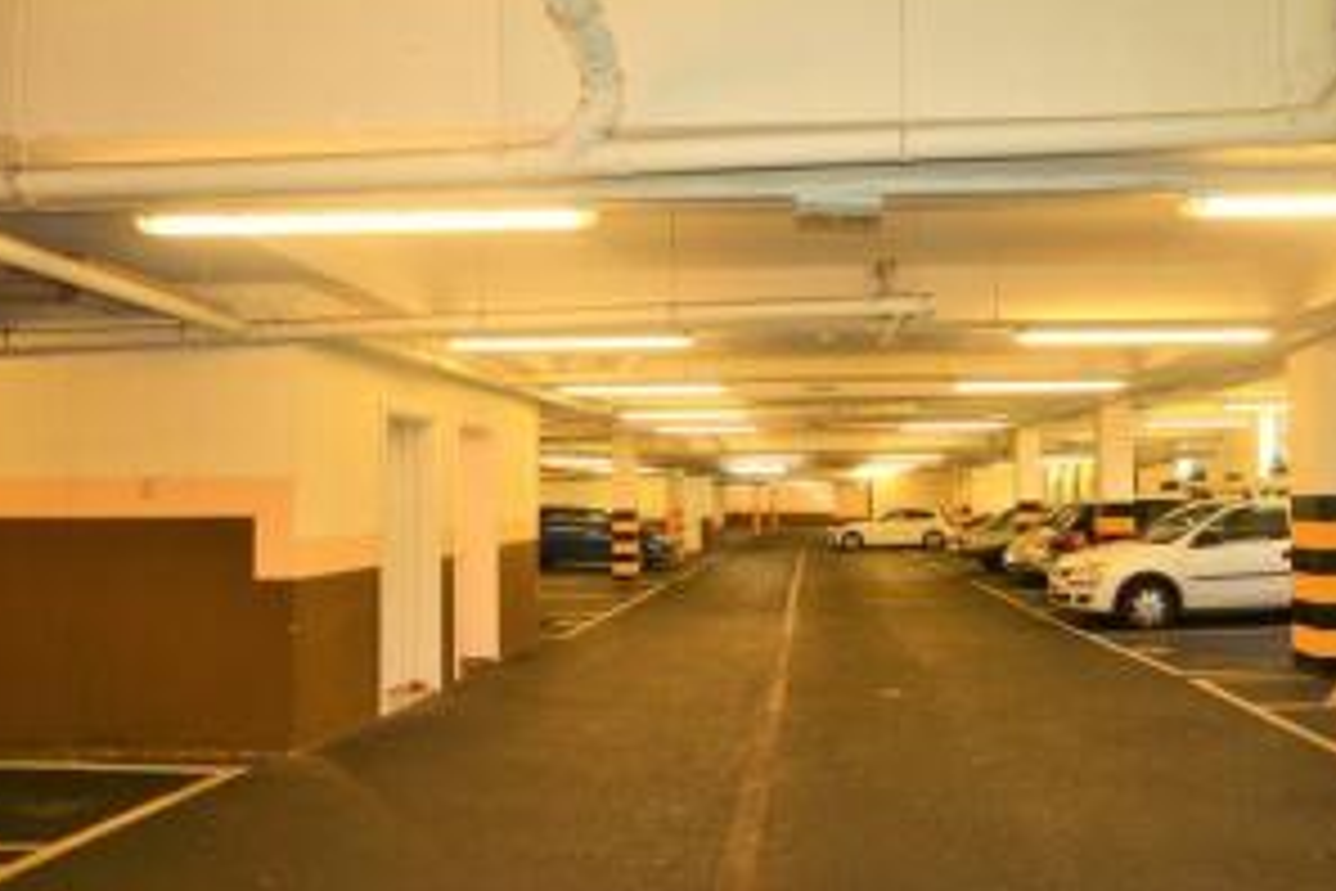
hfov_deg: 73.2
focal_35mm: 24
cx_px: 783
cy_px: 457
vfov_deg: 53.1
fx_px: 891
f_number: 4
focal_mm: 10
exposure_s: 1/60
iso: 400
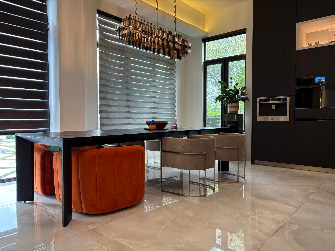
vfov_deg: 53.1
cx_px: 168
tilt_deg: -1.9
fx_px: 252
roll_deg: +0.8
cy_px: 126
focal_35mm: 26
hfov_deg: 67.3
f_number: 1.6
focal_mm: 5.96
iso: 125
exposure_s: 1/60
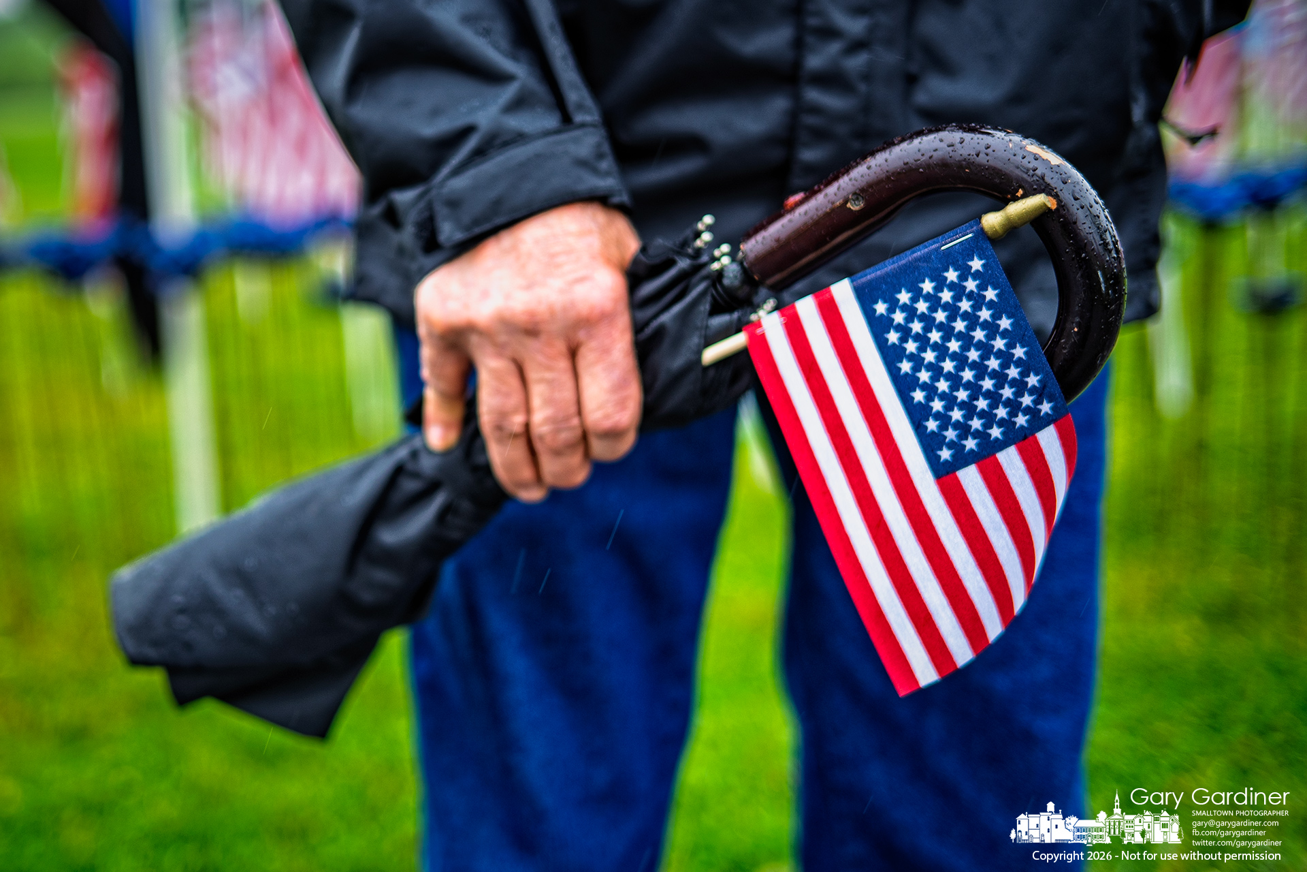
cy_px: 436
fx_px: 1452
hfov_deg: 48.5
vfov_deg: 33.4
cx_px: 654
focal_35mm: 40
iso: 100
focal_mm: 40
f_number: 2
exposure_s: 1/250
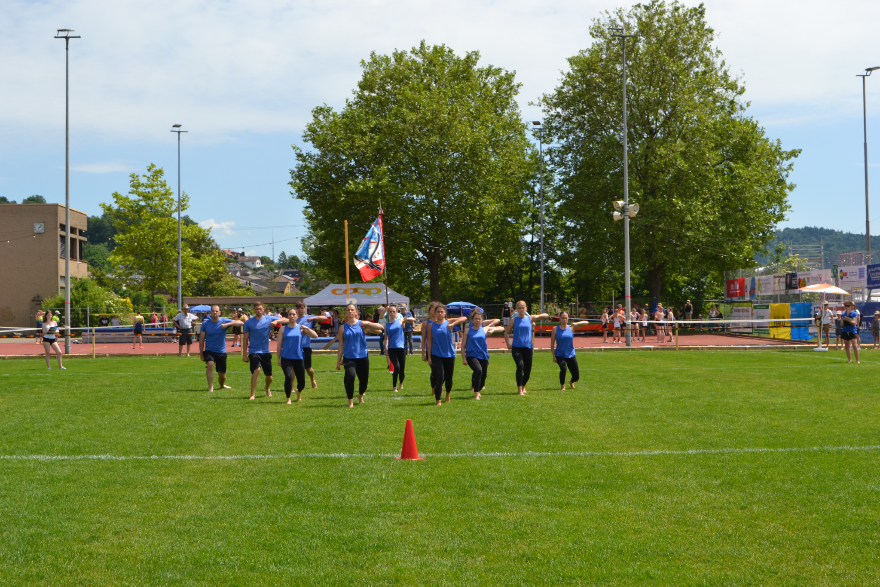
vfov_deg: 25.7
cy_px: 294
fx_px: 1283
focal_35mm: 52
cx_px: 440
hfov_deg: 37.9
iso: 100
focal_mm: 35
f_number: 9
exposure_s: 1/200
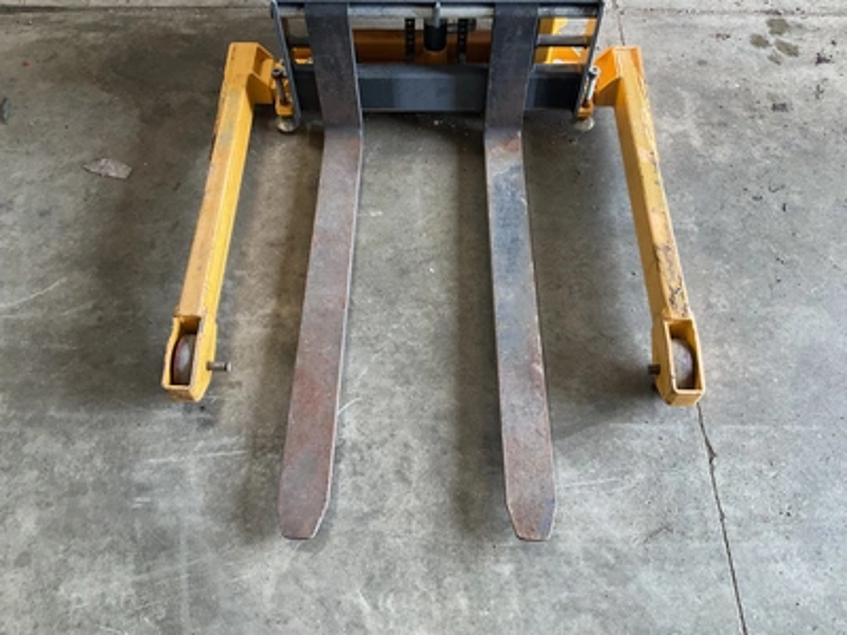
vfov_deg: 48.2
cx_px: 424
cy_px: 318
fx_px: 710
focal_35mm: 29
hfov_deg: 61.7
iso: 64
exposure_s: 1/94
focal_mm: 3
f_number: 1.8
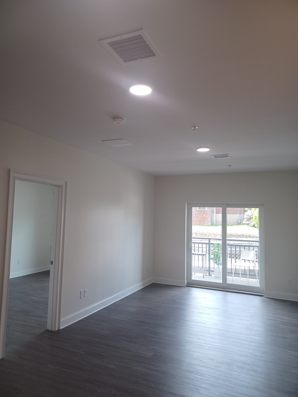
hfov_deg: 54.9
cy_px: 198
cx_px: 149
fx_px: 287
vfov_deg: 69.4
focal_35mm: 25
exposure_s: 1/60
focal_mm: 4.6
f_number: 1.8
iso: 125
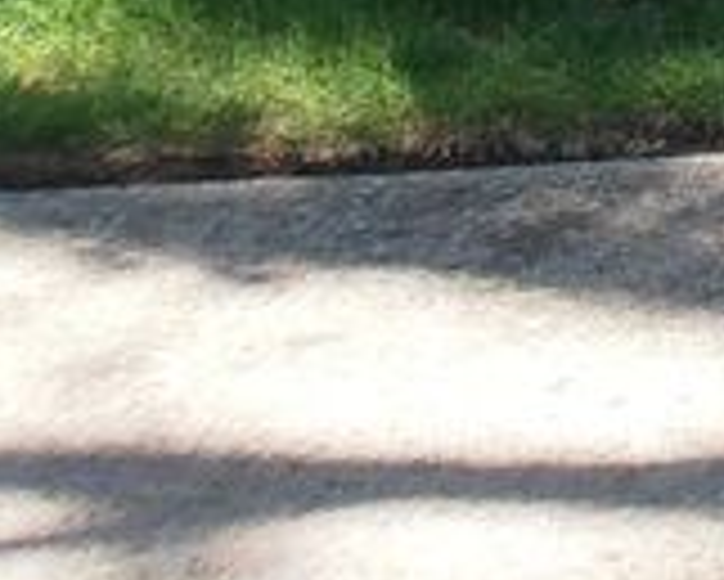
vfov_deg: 6.4
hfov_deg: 7.7
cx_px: 1817
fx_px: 4931
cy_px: -913
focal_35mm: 230
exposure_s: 1/200
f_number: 3.9
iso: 80
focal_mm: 6.61
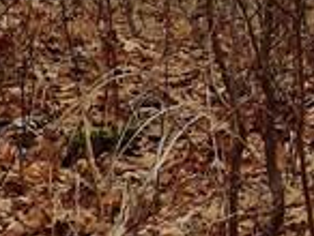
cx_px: 989
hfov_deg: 7.4
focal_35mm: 231
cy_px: -446
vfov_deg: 6.0
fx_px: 2099
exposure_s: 1/160
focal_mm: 5.8
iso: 80
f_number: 3.2
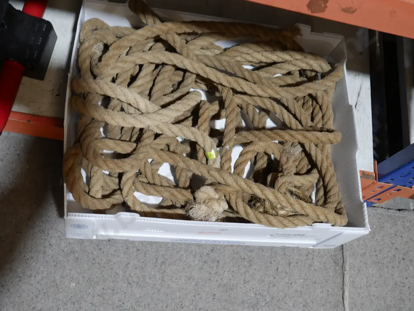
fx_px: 550
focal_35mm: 46
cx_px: 207
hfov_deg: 41.2
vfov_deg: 31.5
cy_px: 156
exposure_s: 1/60
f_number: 5.1
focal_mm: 23
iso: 640
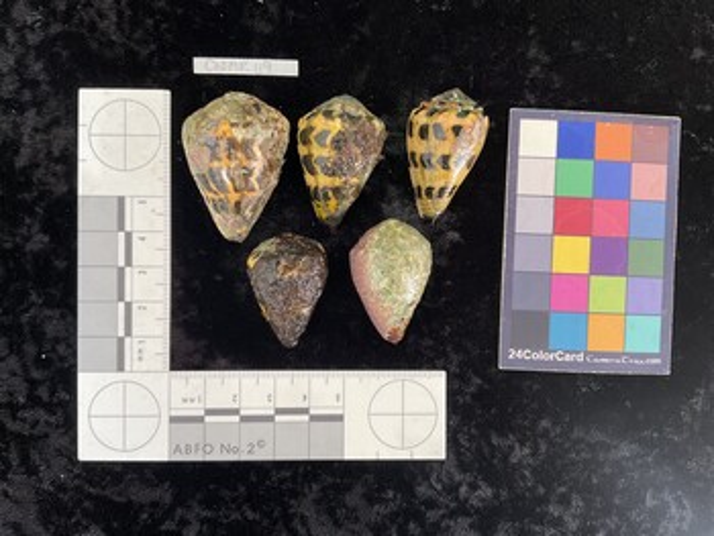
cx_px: 357
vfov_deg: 48.3
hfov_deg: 61.6
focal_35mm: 29
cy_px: 268
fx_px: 599
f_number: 1.8
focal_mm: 3
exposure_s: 1/60
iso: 50
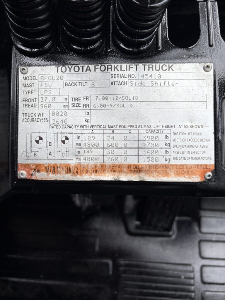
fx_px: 225
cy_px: 150
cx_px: 112
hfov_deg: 53.1
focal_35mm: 26
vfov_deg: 67.3
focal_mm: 5.96
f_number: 1.6
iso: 50
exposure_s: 1/782
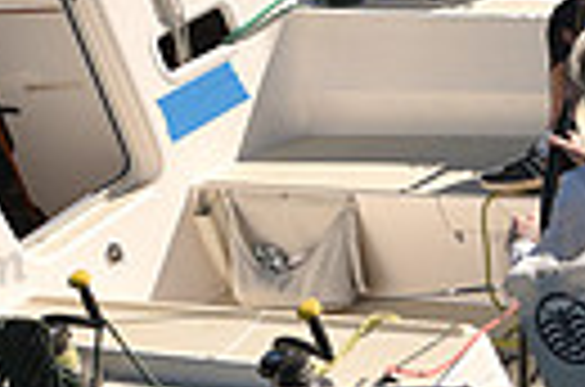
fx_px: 5074
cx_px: 261
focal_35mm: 313
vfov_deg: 4.4
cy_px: 34
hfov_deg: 6.6
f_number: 4
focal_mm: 70
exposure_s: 1/1600
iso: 250
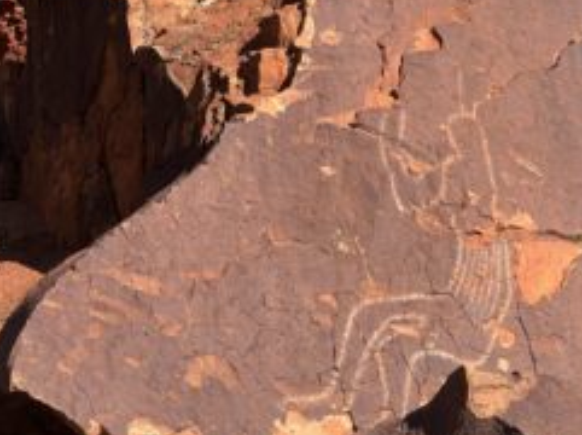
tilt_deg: +17.9
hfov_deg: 15.3
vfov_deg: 11.5
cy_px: 176
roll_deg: +2.0
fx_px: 2149
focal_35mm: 128
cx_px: 471
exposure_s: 1/523
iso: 32
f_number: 2.8
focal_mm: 9
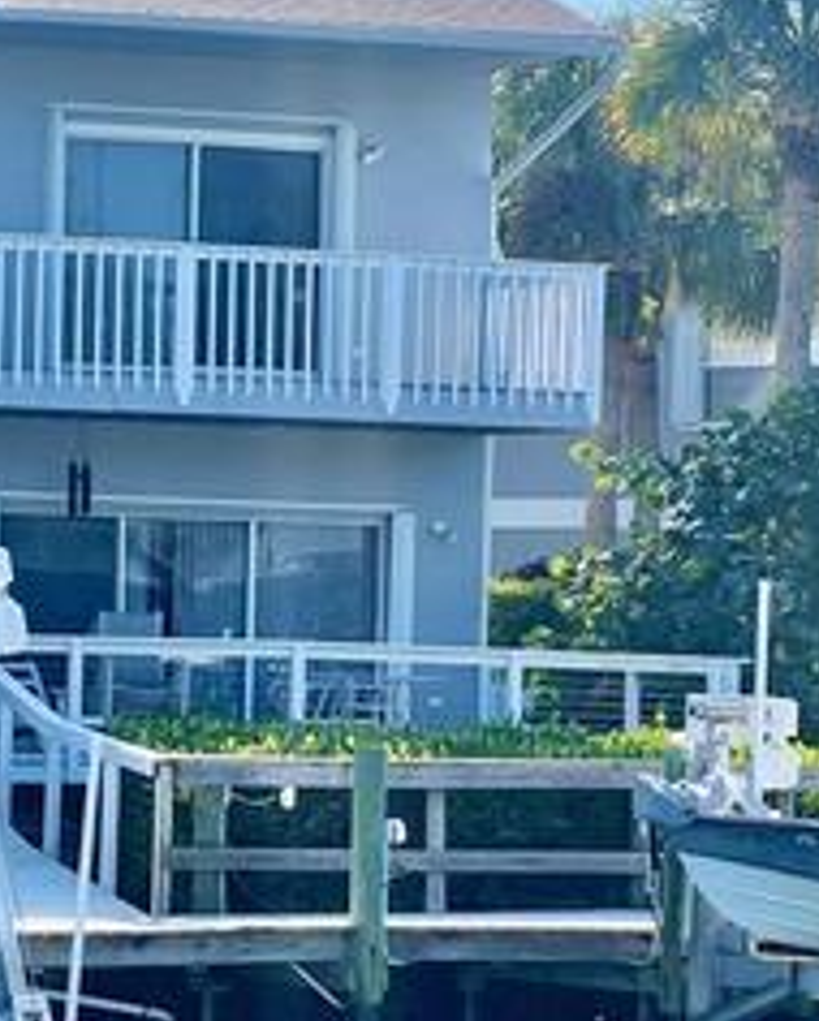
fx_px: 6143
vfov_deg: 9.5
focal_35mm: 203
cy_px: 543
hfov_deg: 7.5
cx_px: -233
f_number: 2.8
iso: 32
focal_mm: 9
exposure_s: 1/853
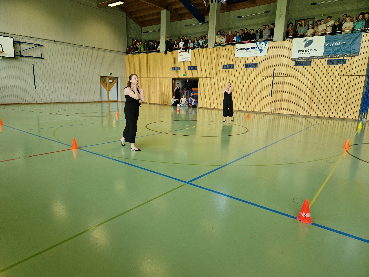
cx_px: 184
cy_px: 138
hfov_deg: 73.9
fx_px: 245
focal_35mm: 23
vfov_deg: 58.9
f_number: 1.8
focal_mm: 5.4
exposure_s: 1/249
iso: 50
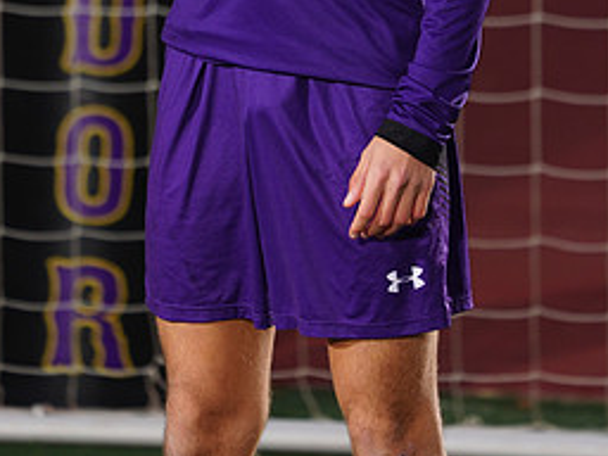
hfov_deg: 2.7
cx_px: 317
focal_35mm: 732
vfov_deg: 2.0
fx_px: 12857
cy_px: -154
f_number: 7.1
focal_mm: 336
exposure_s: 1/200
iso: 200
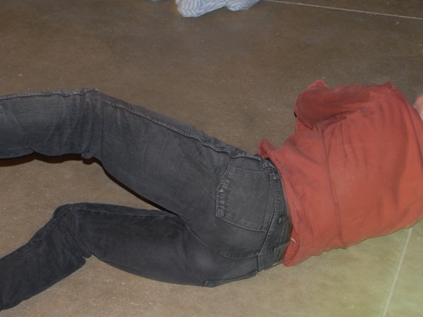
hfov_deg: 23.3
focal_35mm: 84
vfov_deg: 17.6
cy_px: 161
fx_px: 1024
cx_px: 256
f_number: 2.8
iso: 200
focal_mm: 35
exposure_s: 1/8
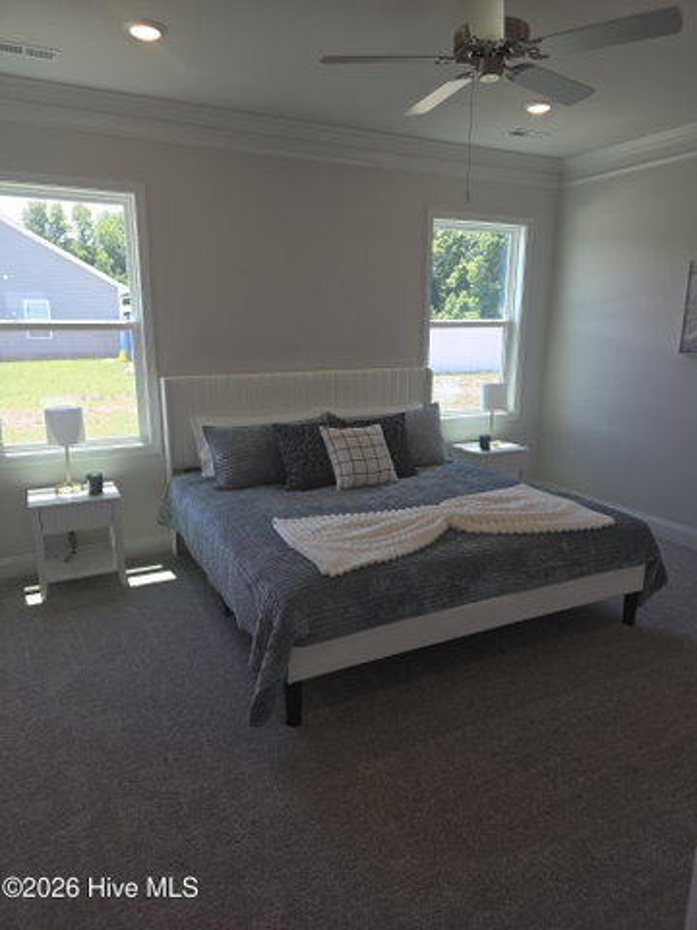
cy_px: 465
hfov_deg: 58.9
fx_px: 617
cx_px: 348
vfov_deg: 73.9
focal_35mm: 23
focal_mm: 6.3
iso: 20
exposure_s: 1/120
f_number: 1.7
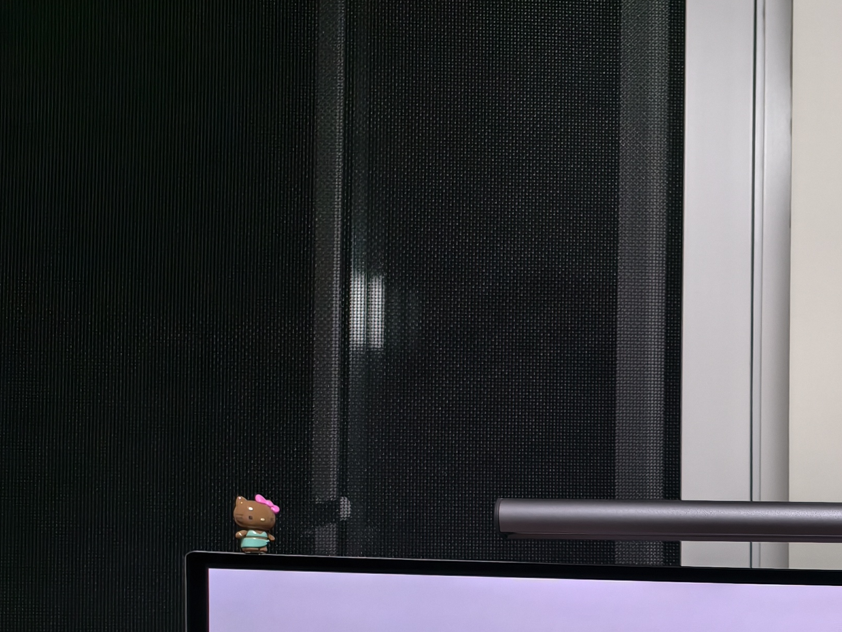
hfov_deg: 29.5
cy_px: 781
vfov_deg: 22.9
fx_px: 1411
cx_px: 956
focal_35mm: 58
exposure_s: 1/50
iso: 137
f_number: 1.57
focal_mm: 6.54
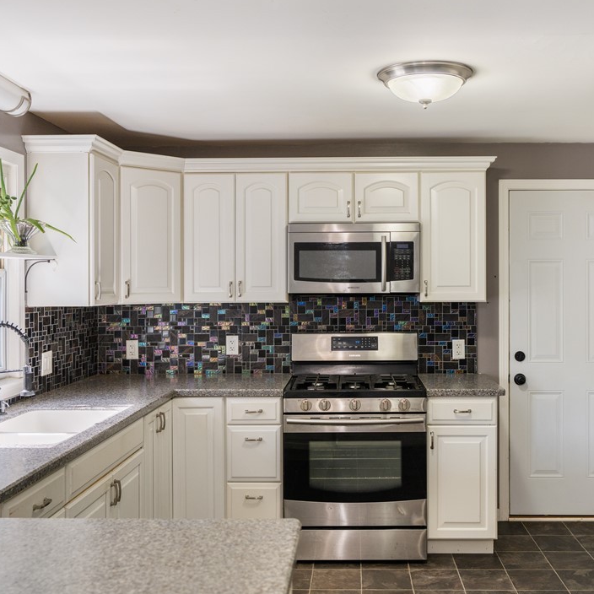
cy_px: 295
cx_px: 342
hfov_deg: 43.7
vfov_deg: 43.9
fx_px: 738
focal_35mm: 38
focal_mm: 29
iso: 400
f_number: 4
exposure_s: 1/8
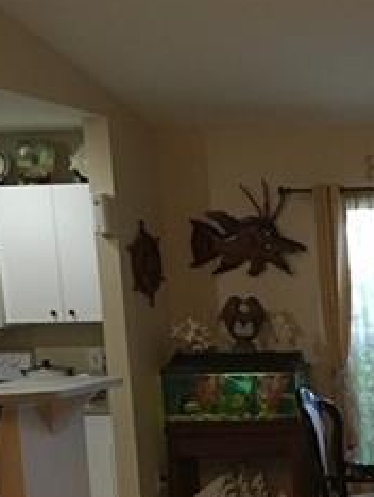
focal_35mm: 95
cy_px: 529
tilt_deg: -10.5
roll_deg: +0.7
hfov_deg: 14.4
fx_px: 1366
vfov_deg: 19.8
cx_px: 582
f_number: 2.2
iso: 160
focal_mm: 4.15
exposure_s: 1/30
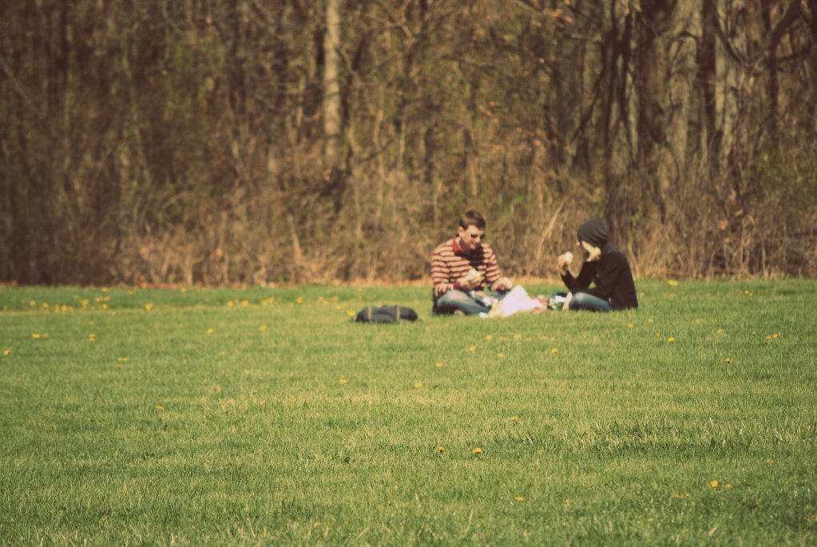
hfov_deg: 6.9
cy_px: 274
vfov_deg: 4.6
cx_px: 408
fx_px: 6817
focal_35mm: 300
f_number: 5.6
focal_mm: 200
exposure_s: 1/640
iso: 200
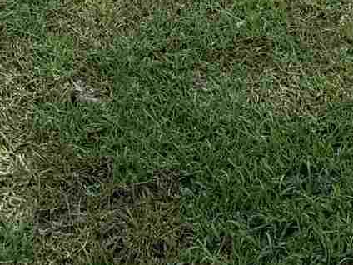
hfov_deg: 10.5
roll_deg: -0.5
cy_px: -644
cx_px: 673
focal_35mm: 174
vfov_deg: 7.2
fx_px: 1774
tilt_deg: -3.3
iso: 80
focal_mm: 6.76
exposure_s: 1/1770
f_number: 1.78
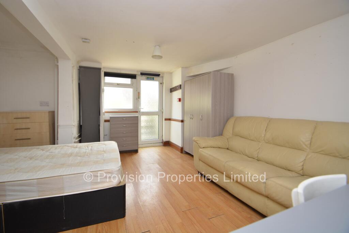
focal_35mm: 15
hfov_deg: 100.4
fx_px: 145
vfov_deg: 77.4
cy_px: 116
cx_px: 174
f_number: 4.8
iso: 400
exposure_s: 1/90
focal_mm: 10
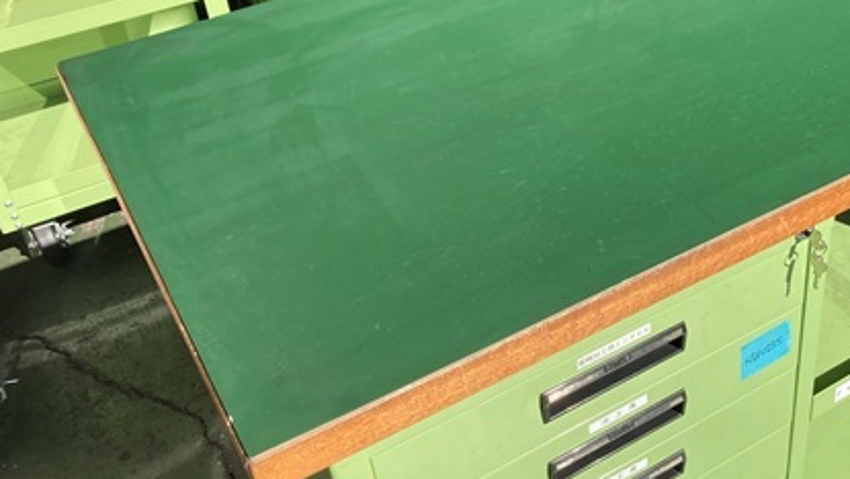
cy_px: 194
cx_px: 635
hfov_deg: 42.4
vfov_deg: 25.4
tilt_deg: -38.1
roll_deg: +2.0
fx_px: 1060
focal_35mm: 47
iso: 20
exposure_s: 1/1372
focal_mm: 3.99
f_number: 1.8
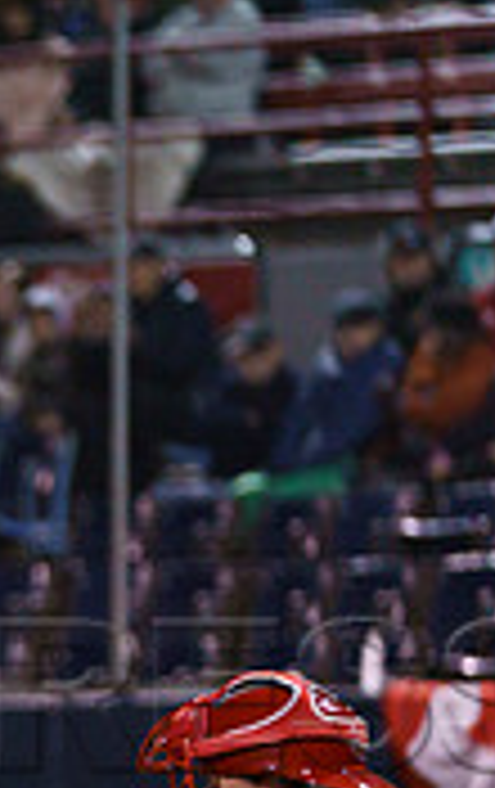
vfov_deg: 4.4
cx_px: -477
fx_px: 10297
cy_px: 651
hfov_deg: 2.7
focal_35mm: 479
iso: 2000
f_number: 2.8
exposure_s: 1/1250
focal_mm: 142
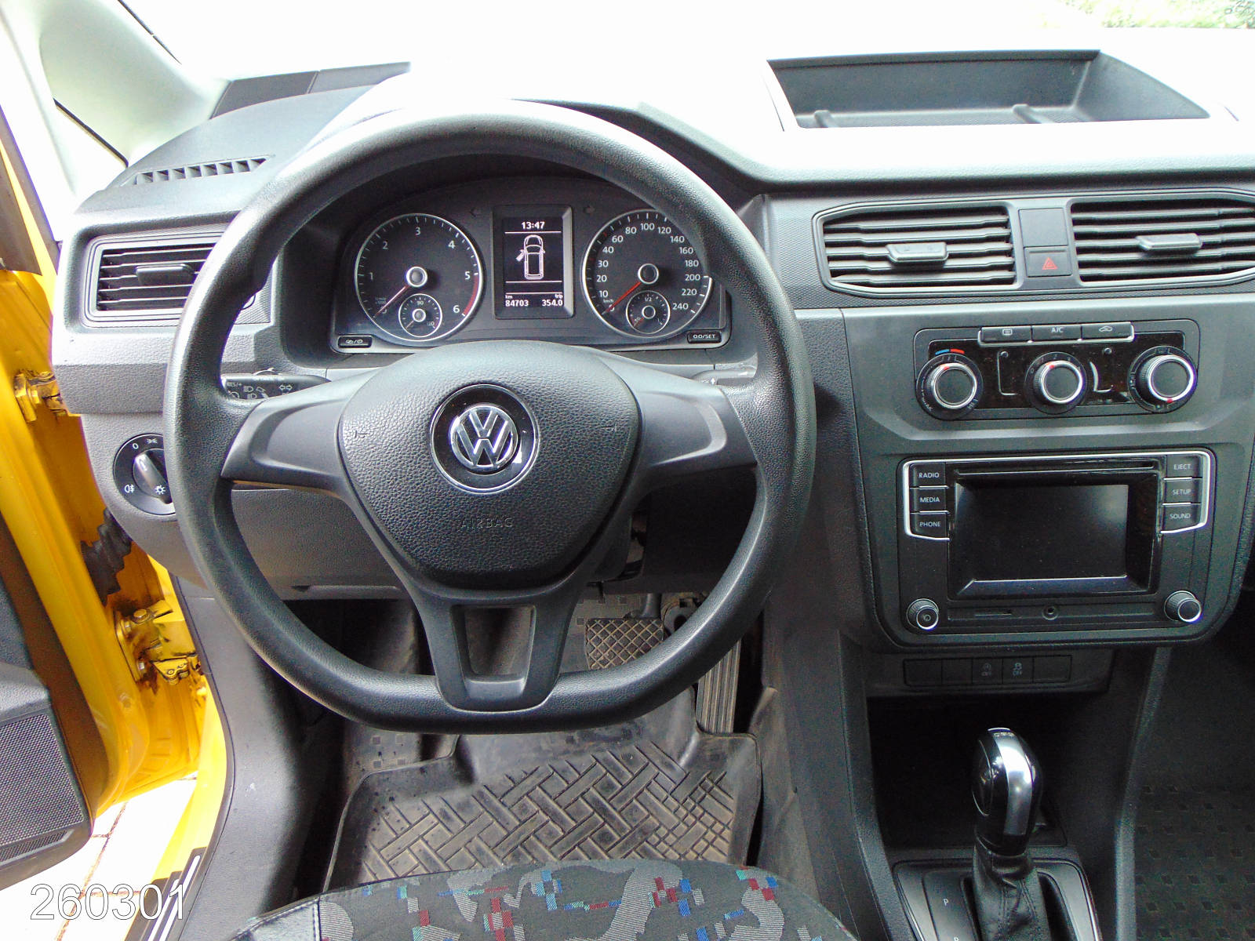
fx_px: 906
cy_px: 470
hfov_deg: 69.4
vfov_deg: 54.9
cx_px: 628
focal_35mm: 25
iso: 400
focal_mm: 4.5
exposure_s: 1/30
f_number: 3
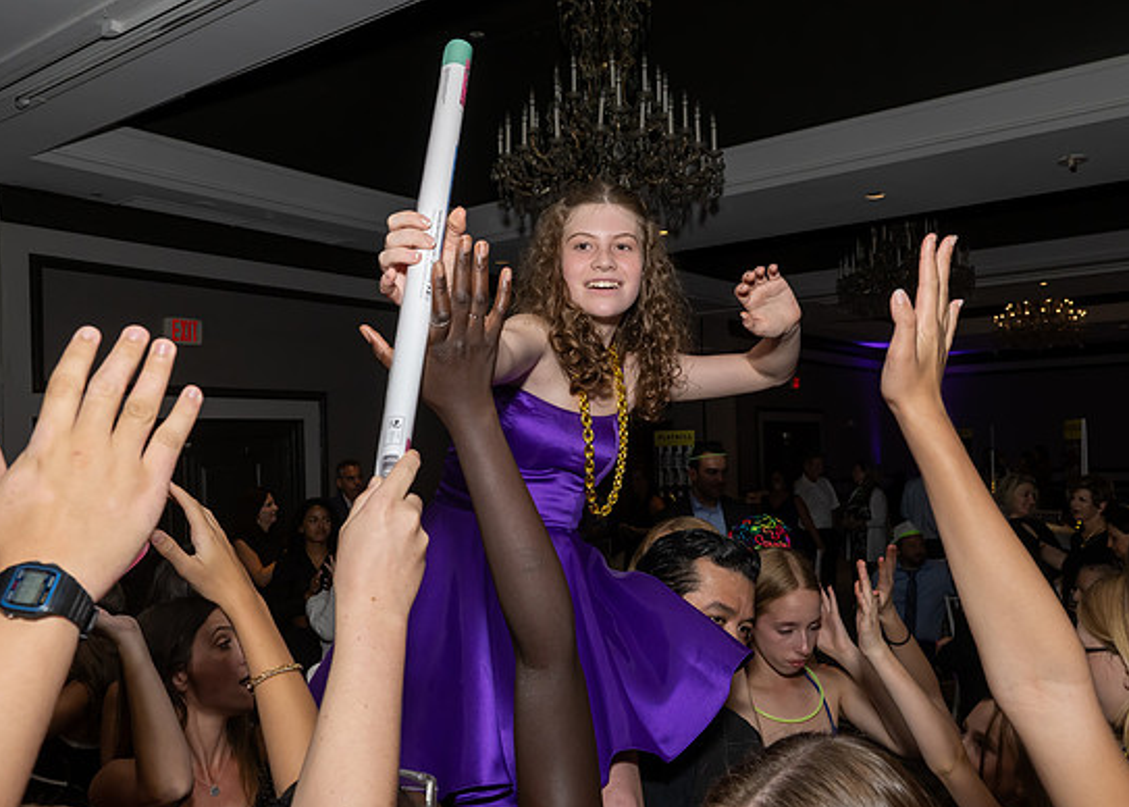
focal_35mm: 28
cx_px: 605
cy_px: 428
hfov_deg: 64.2
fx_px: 898
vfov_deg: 48.4
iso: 1000
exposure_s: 1/250
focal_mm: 17
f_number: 7.1
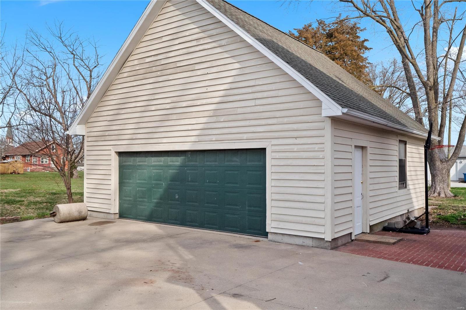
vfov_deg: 43.6
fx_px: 388
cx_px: 233
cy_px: 155
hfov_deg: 61.9
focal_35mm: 30
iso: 400
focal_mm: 15
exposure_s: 1/320
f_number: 10
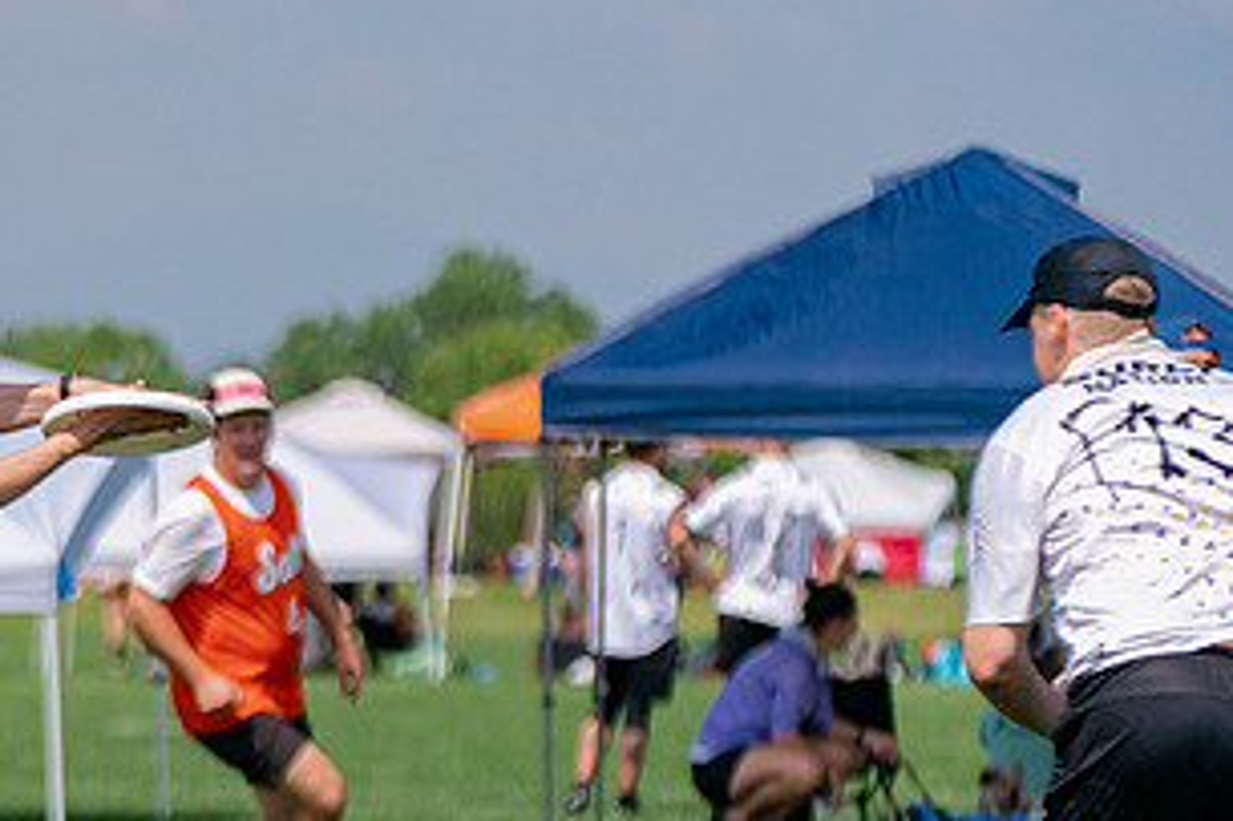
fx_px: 12734
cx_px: -184
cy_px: 687
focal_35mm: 372
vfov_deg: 3.7
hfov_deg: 5.5
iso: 640
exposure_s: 1/16000
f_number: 2.8
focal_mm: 118
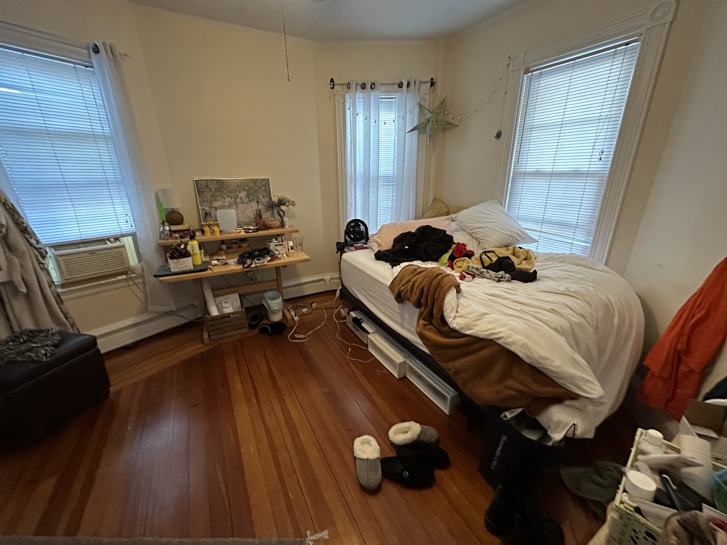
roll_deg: +1.0
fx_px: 294
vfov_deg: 85.7
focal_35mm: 14
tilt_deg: -19.7
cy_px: 272
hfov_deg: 102.1
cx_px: 364
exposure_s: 1/60
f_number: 2.2
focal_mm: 2.22
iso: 1000
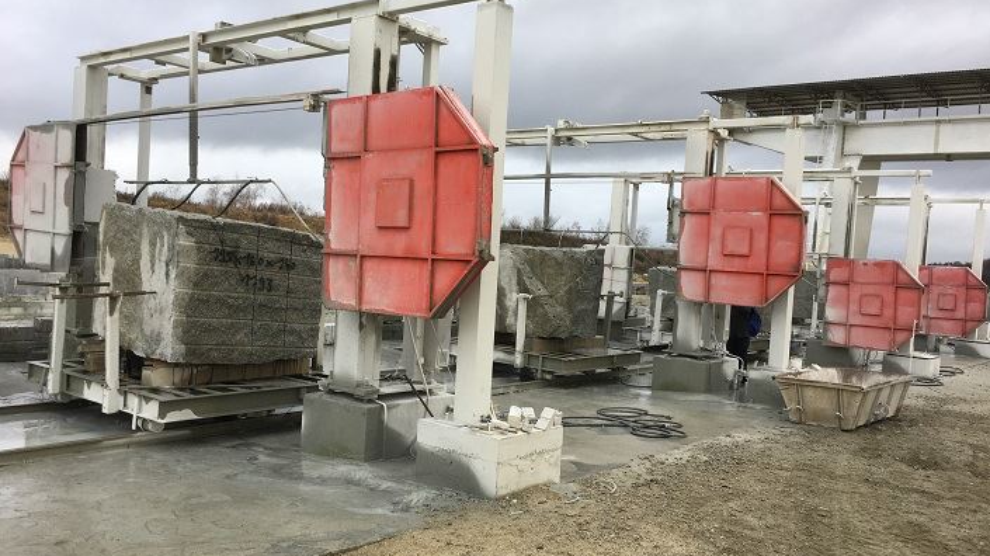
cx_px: 490
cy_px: 277
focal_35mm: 32
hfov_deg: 61.0
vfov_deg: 36.6
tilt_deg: -1.0
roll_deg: -3.2
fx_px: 840
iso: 25
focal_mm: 4.15
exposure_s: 1/100
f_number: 2.2
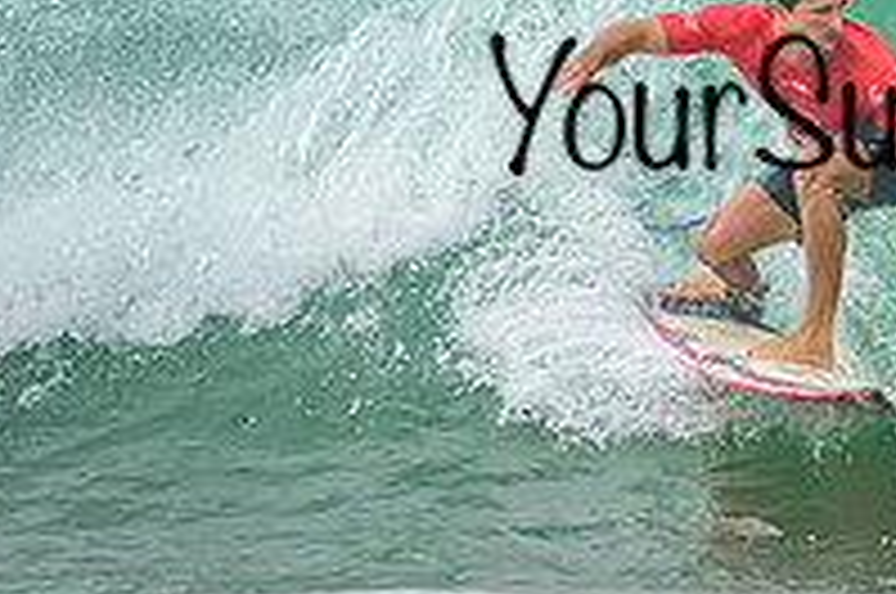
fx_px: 58071
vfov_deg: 0.6
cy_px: 65
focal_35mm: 2337
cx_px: 955
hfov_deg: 0.9
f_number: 6.3
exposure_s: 1/2000
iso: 450
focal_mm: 800
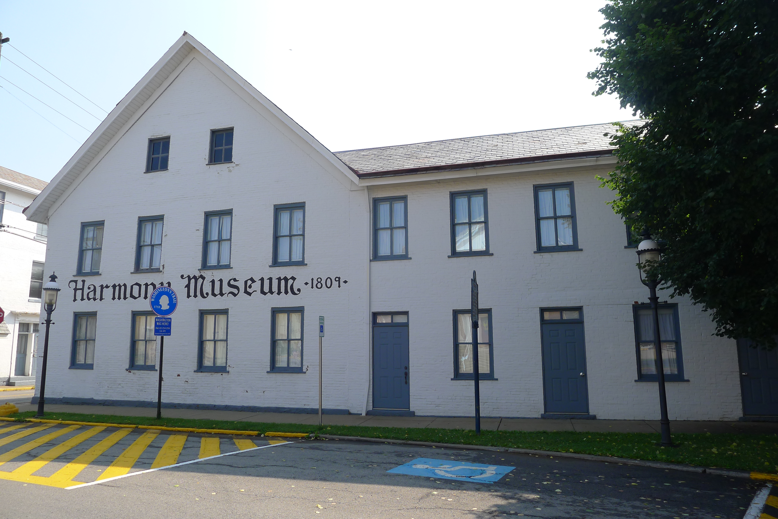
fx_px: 519
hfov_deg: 73.7
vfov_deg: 53.2
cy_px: 260
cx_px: 389
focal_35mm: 24
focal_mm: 5.1
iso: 80
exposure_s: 1/400
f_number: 3.5
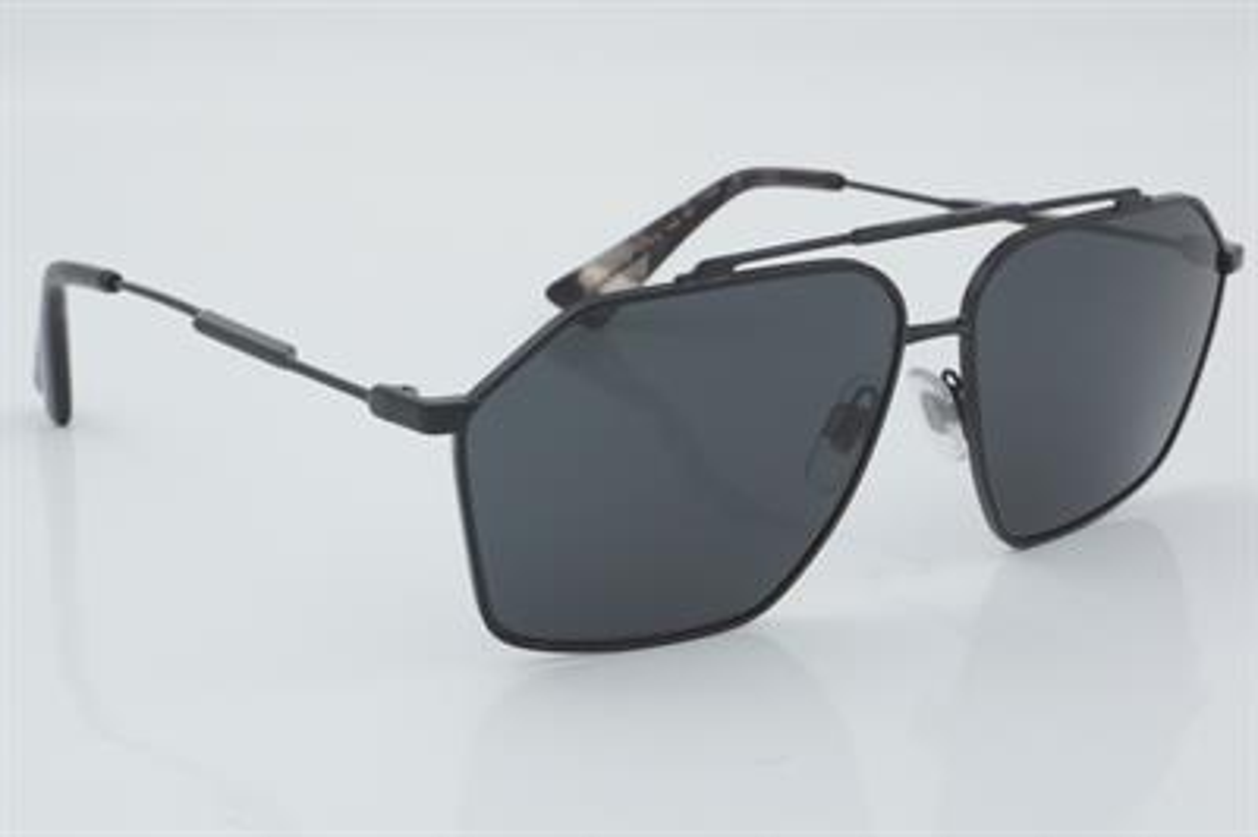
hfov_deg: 24.6
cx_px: 629
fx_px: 2880
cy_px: 418
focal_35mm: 82
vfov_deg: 16.5
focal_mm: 55
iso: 100
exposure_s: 1/4
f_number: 32
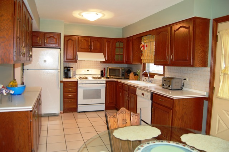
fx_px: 172
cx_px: 114
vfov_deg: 47.9
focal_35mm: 27
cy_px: 76
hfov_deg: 67.4
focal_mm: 18
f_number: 3.5
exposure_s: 1/60
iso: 400
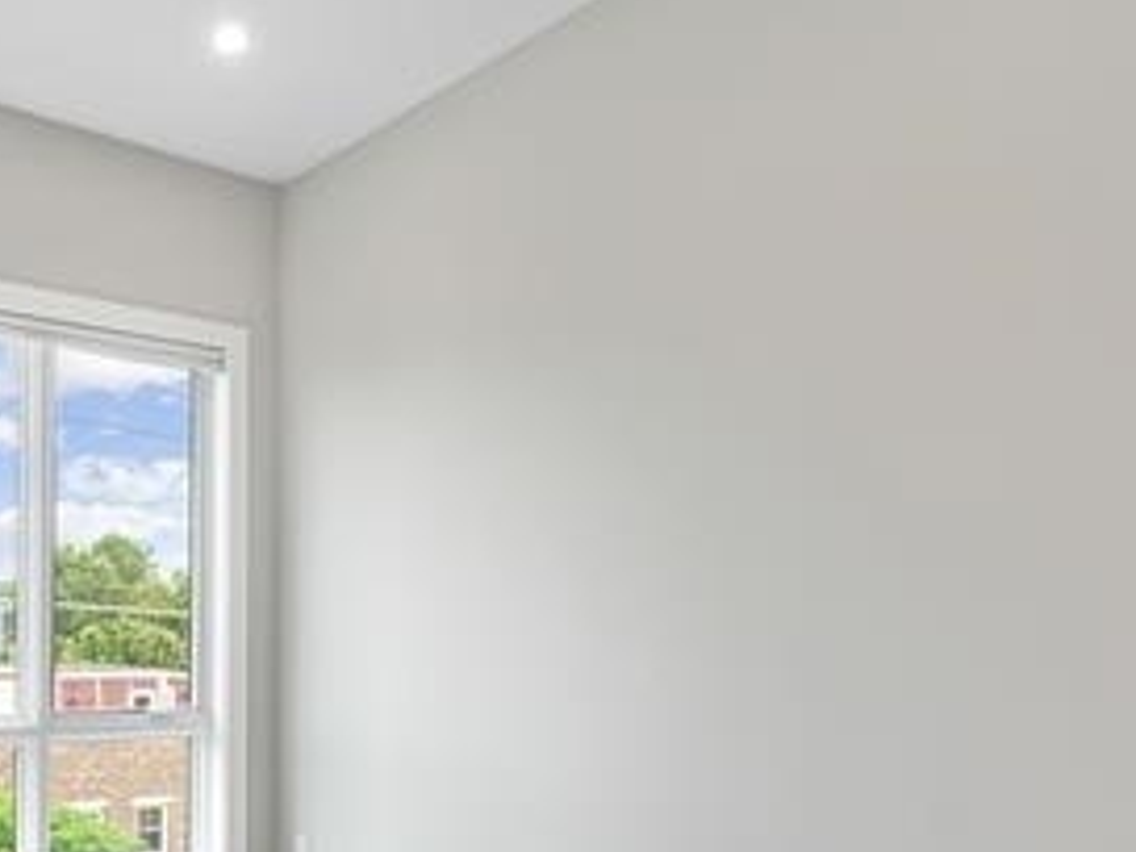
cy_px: 702
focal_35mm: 33
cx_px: 301
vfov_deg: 40.8
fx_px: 1083
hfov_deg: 53.2
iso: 640
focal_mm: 7
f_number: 10
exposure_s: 1/13
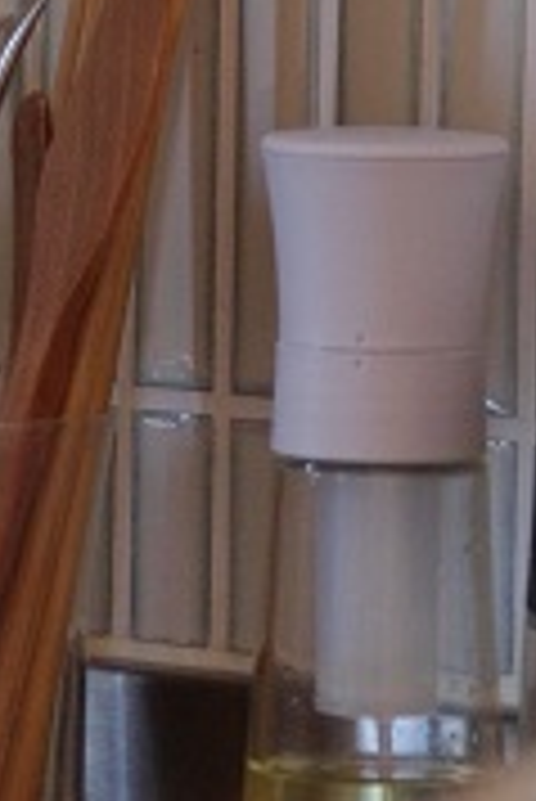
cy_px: 238
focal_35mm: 454
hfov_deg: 3.0
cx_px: 23
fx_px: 10119
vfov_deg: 4.5
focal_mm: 120
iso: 3200
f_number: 4.5
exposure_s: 1/80
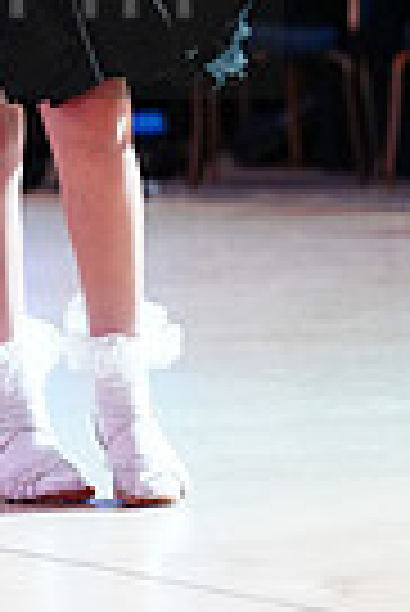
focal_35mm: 298
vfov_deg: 6.9
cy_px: -50
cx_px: -336
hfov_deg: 4.6
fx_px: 5078
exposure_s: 1/200
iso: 2000
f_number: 2.8
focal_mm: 70
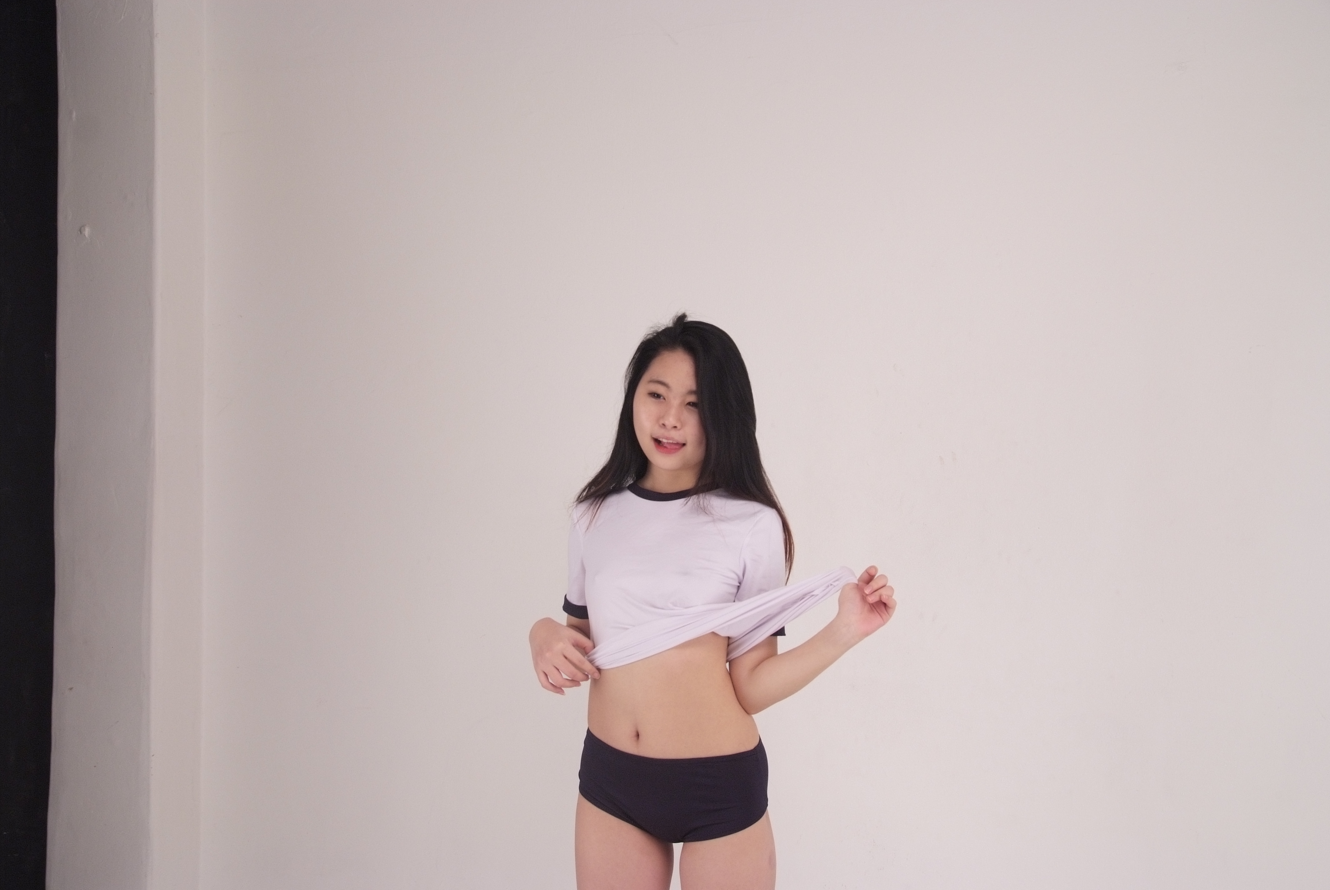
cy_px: 445
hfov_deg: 49.5
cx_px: 665
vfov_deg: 34.3
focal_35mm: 39
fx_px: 1442
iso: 640
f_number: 5.6
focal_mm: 26
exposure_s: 1/160
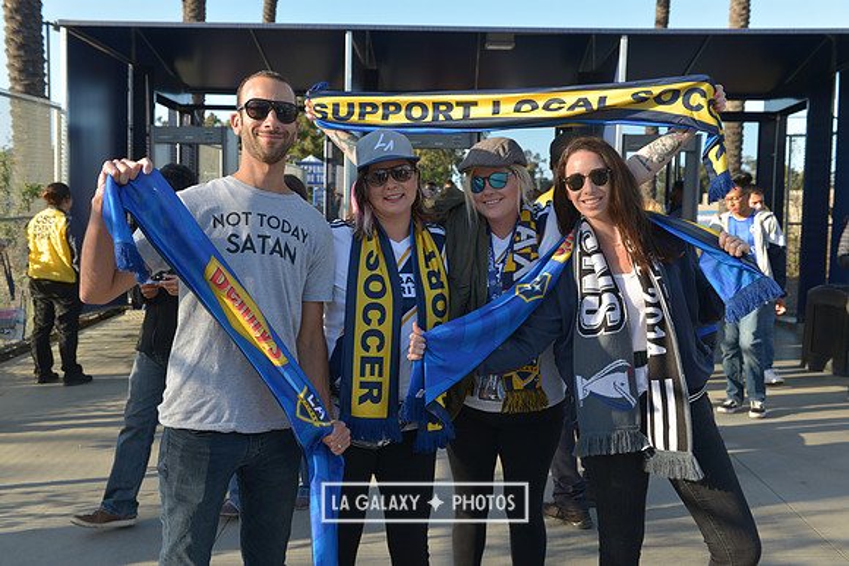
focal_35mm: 36
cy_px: 283
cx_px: 424
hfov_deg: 53.1
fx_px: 849
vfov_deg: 36.9
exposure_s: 1/400
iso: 250
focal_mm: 36
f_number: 6.3
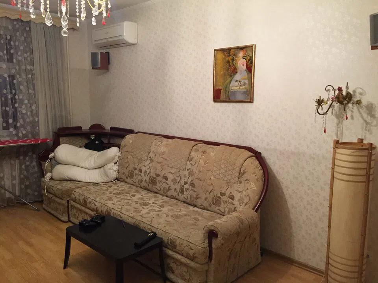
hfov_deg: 61.7
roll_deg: -0.4
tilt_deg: -7.1
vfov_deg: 48.2
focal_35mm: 29
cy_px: 142
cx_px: 189
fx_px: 317
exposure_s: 1/33
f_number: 2.2
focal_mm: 4.15
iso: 250
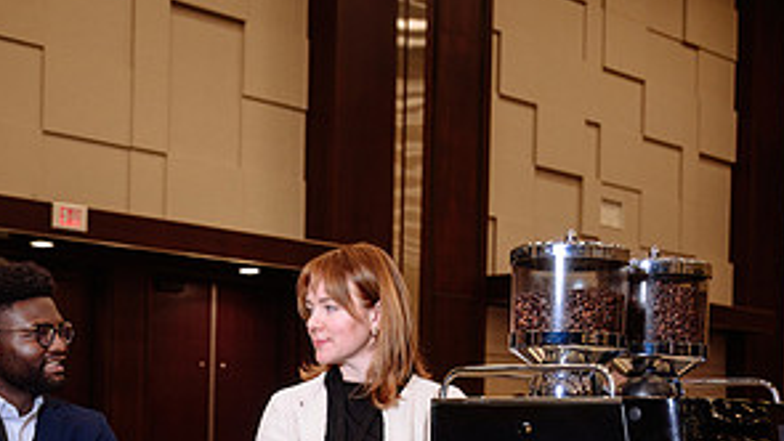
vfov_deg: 18.3
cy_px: 450
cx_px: 293
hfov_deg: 32.7
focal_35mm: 64
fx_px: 1331
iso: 500
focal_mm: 29.5
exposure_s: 1/200
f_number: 3.5
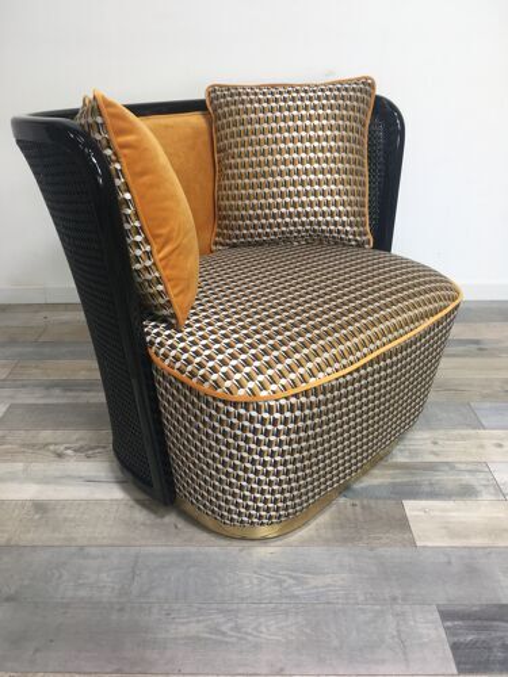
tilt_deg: -27.3
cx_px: 254
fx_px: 567
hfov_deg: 48.2
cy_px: 338
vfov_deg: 61.7
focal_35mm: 29
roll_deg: +0.0
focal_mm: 4.15
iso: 25
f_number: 2.2
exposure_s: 1/50
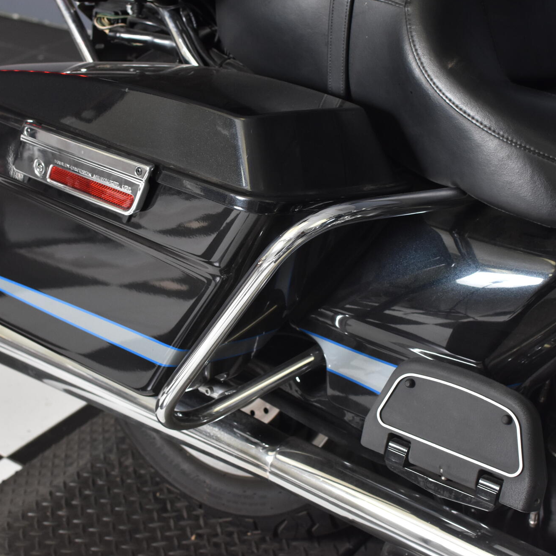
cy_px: 276
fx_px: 1229
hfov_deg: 25.5
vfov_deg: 25.5
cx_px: 257
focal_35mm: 68
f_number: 4.5
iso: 800
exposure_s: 1/160
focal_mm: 35
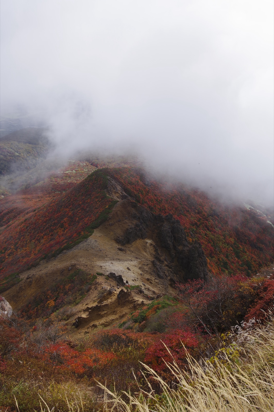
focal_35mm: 30
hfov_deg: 43.5
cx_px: 137
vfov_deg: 62.0
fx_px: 343
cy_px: 206
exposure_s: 1/250
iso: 200
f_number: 10
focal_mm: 20
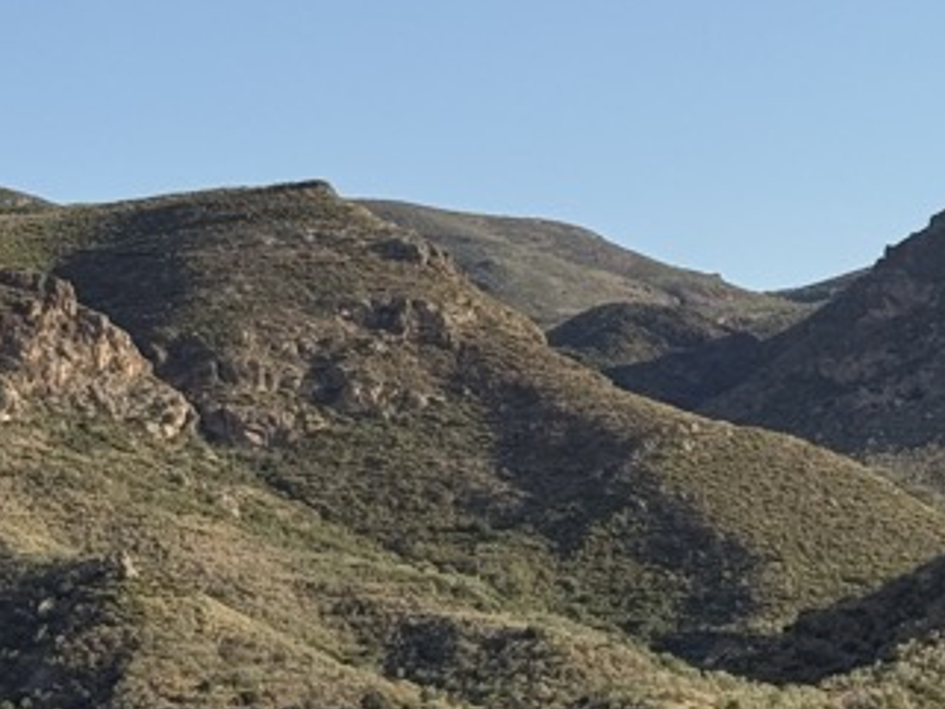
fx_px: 4178
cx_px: 1051
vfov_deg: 9.7
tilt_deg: +4.7
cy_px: 271
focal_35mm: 153
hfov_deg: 12.7
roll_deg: +0.9
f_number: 1.78
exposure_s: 1/4587
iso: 64
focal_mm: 6.76
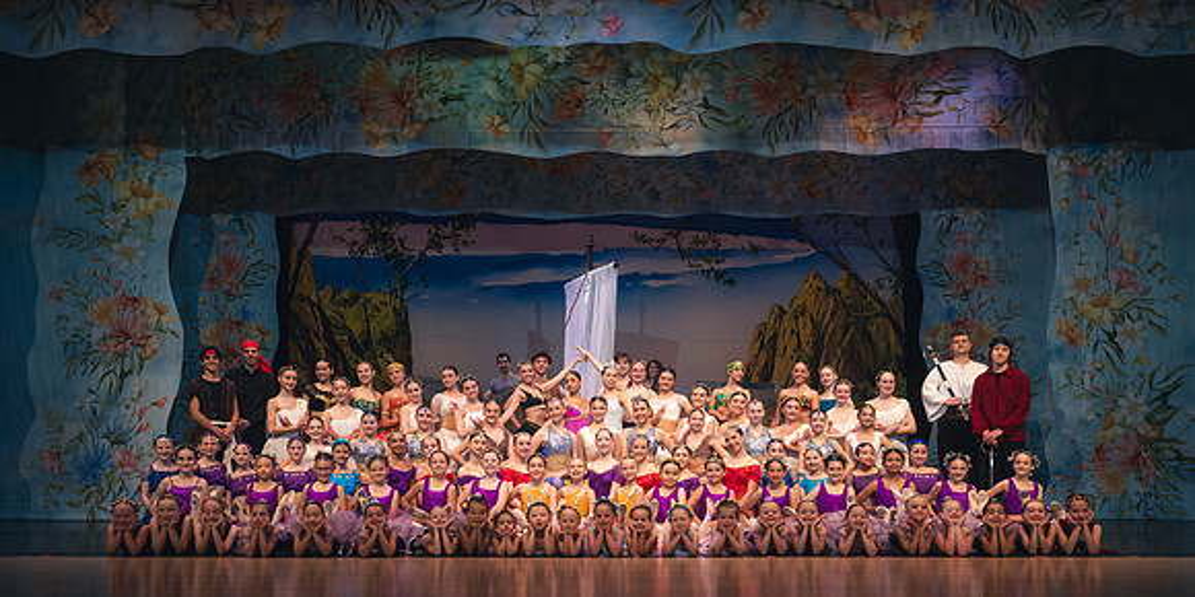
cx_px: 590
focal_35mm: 31
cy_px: 435
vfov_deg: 34.0
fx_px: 959
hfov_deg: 63.8
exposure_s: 1/50
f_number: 11
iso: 2000
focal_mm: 26
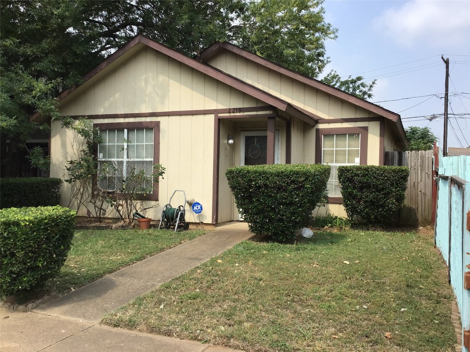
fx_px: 421
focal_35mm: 31
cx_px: 235
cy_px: 176
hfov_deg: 58.4
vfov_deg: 45.4
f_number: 2.4
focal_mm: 3.3
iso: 25
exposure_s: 1/959
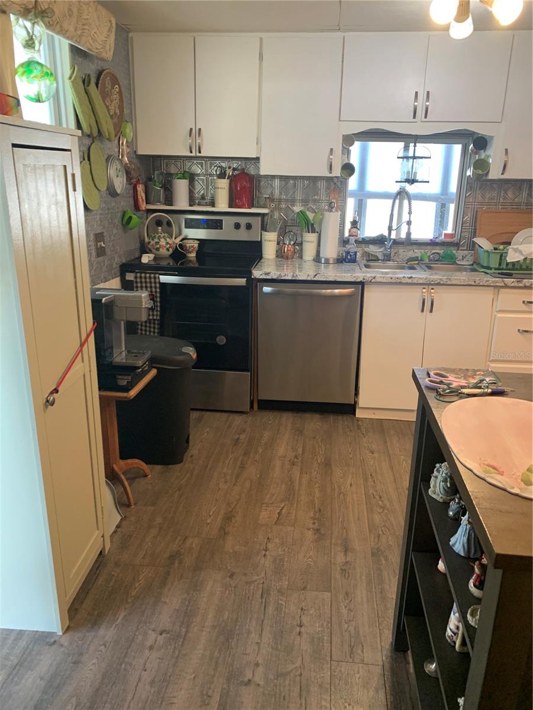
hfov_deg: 53.1
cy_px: 355
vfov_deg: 67.3
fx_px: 534
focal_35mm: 26
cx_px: 266
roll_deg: -0.2
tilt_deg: -17.4
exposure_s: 1/60
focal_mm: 4.25
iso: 125
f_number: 1.8
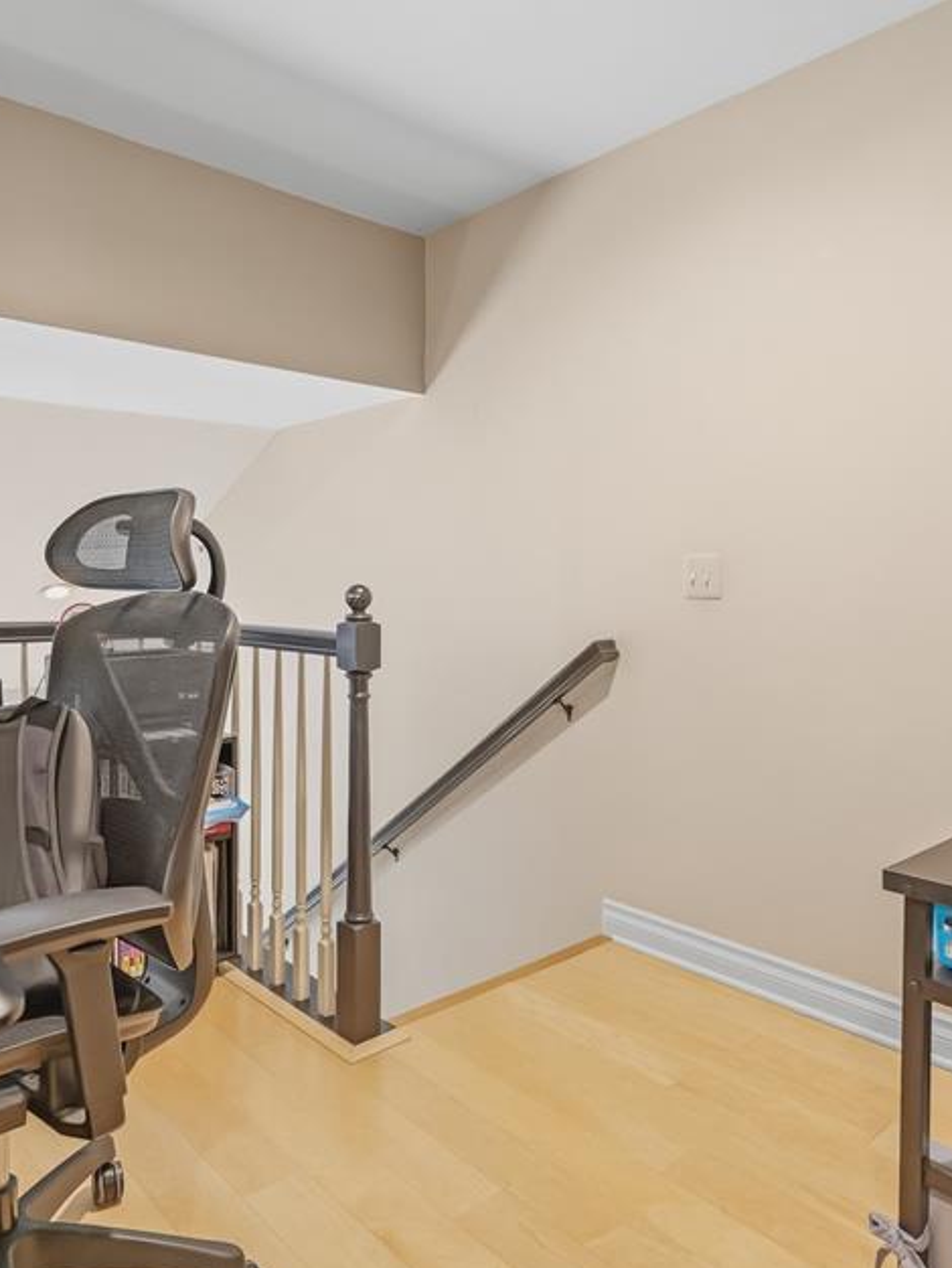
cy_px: 591
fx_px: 806
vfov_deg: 76.3
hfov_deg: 60.7
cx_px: 389
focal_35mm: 22
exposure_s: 1/60
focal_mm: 14
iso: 5000
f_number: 4
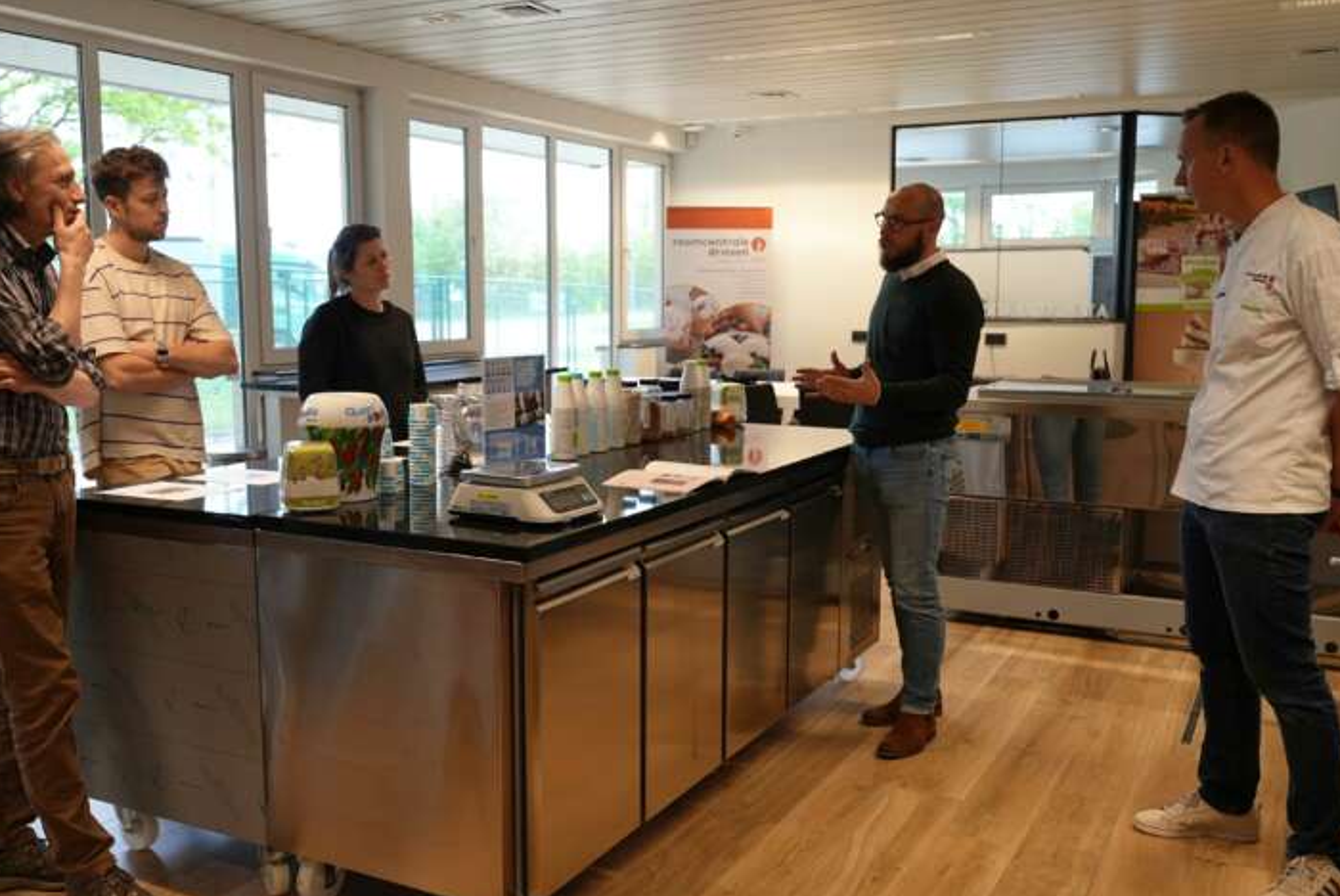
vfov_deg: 39.0
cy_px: 455
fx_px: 1267
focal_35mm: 34
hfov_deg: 55.7
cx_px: 643
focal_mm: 31
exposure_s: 1/160
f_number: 4
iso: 640
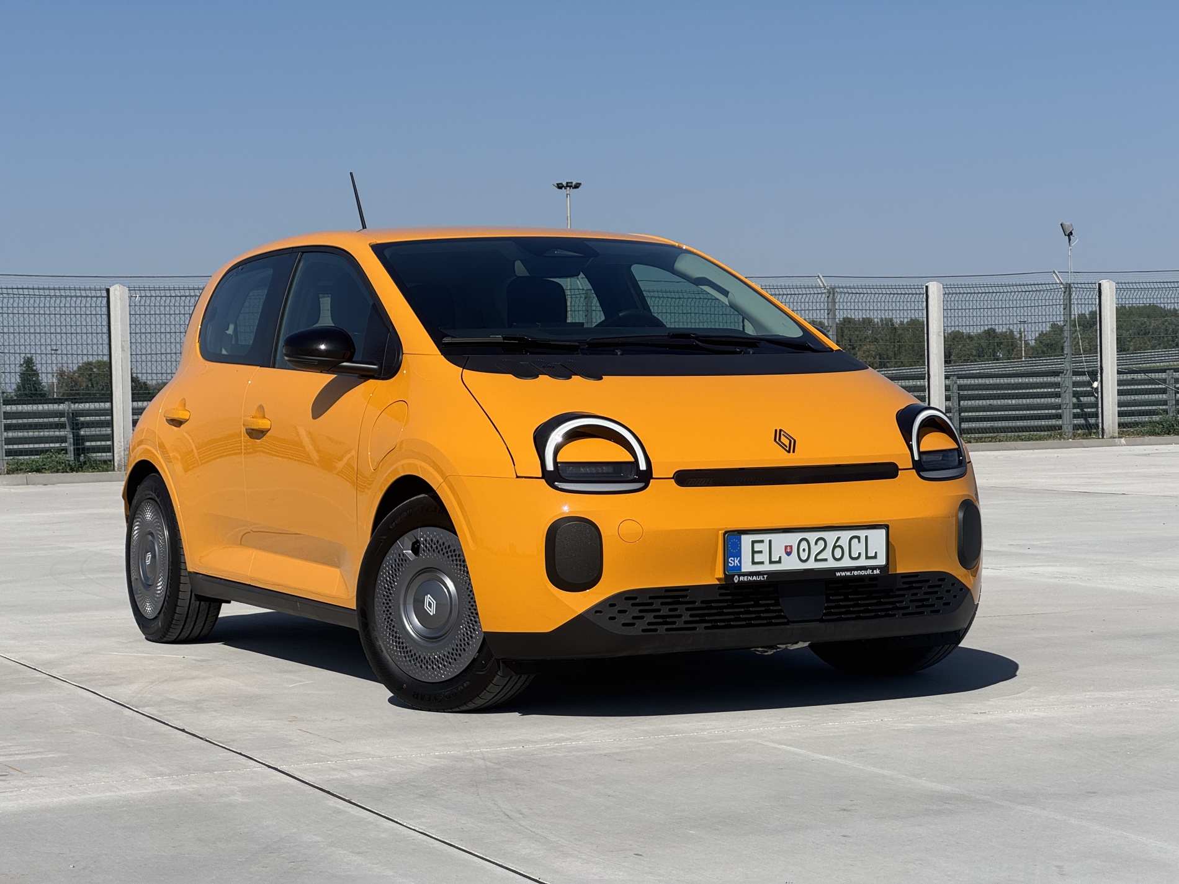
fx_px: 2623
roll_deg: +1.4
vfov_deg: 19.1
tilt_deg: -1.1
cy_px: 442
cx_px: 590
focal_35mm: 77
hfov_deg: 25.3
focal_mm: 9
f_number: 2.8
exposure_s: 1/1876
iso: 25
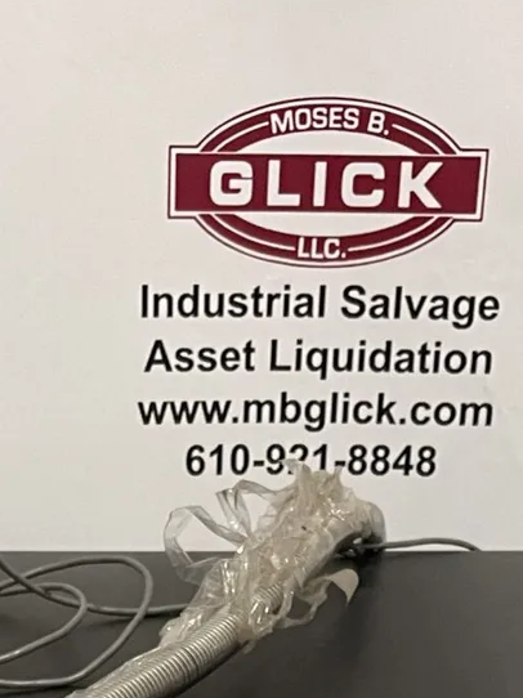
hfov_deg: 15.3
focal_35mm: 96
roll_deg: -0.5
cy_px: 1196
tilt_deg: -29.8
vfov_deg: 17.3
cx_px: 100
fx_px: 1935
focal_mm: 4.2
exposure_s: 1/60
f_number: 1.6
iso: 160
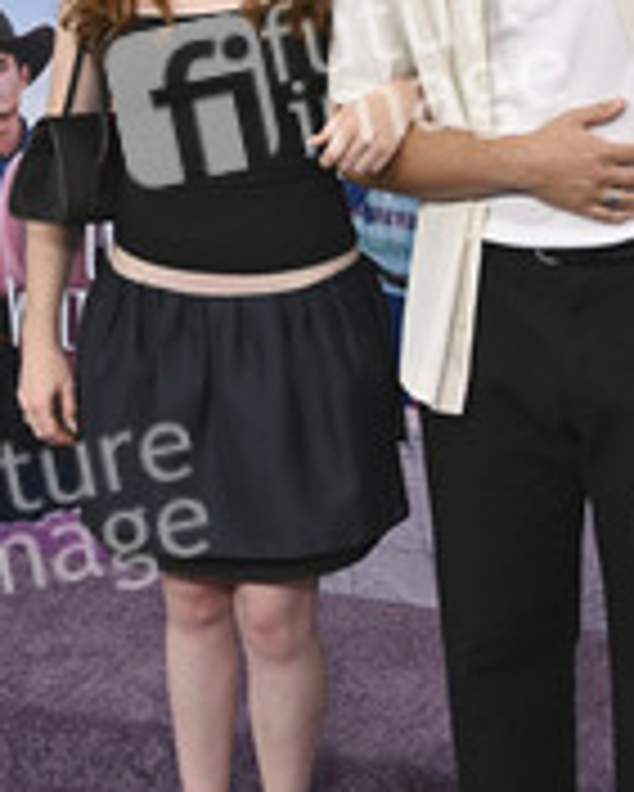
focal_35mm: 81
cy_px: 306
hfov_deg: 18.8
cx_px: 468
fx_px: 1898
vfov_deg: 23.5
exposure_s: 1/250
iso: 800
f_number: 6.3
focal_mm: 38
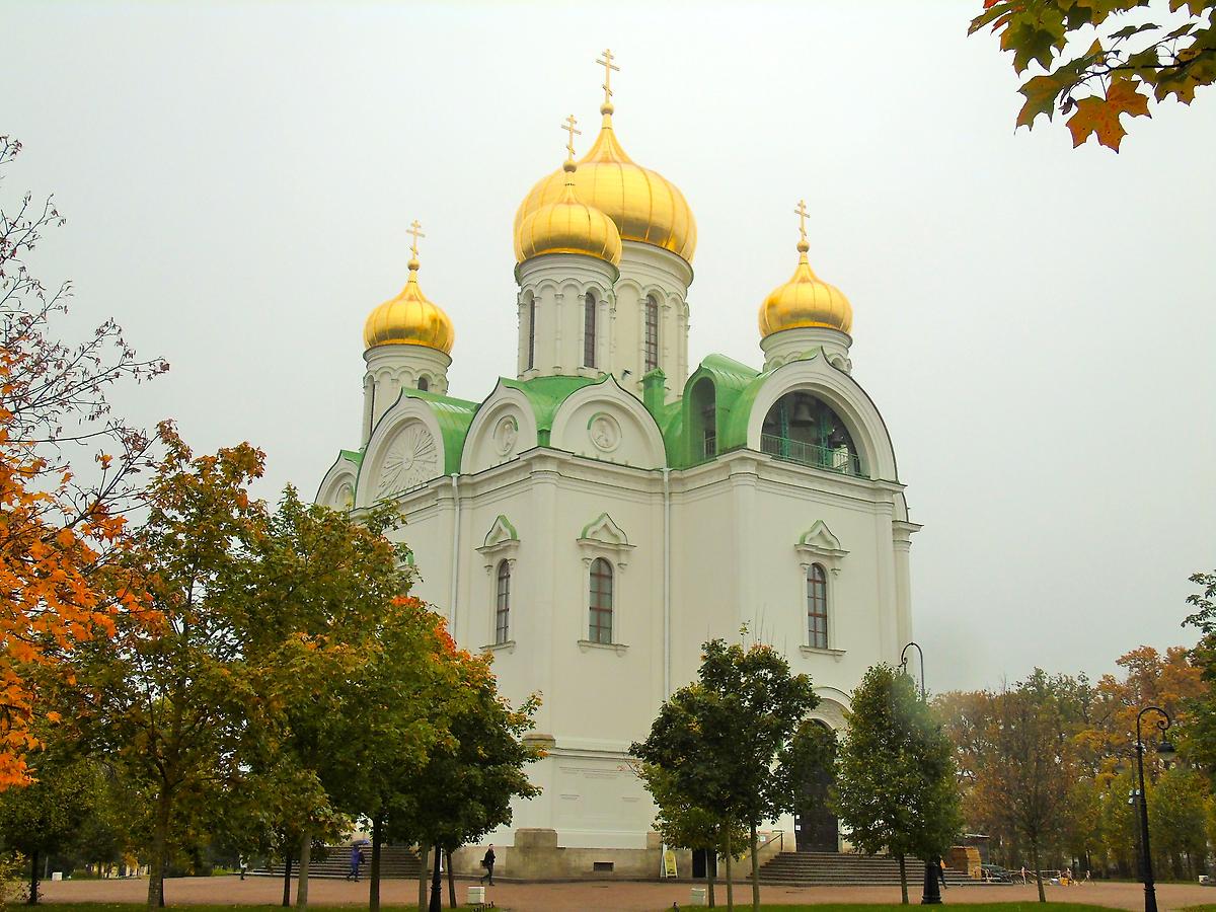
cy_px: 456
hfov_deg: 46.8
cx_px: 608
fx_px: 1405
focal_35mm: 40
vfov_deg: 36.0
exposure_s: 1/60
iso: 80
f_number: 3.9
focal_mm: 7.1
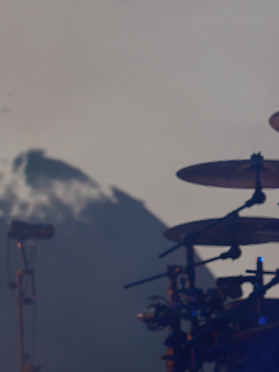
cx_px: -411
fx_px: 2955
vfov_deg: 7.2
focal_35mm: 275
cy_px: 185
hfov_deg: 5.2
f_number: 5
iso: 100
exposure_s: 1/100
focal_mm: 57
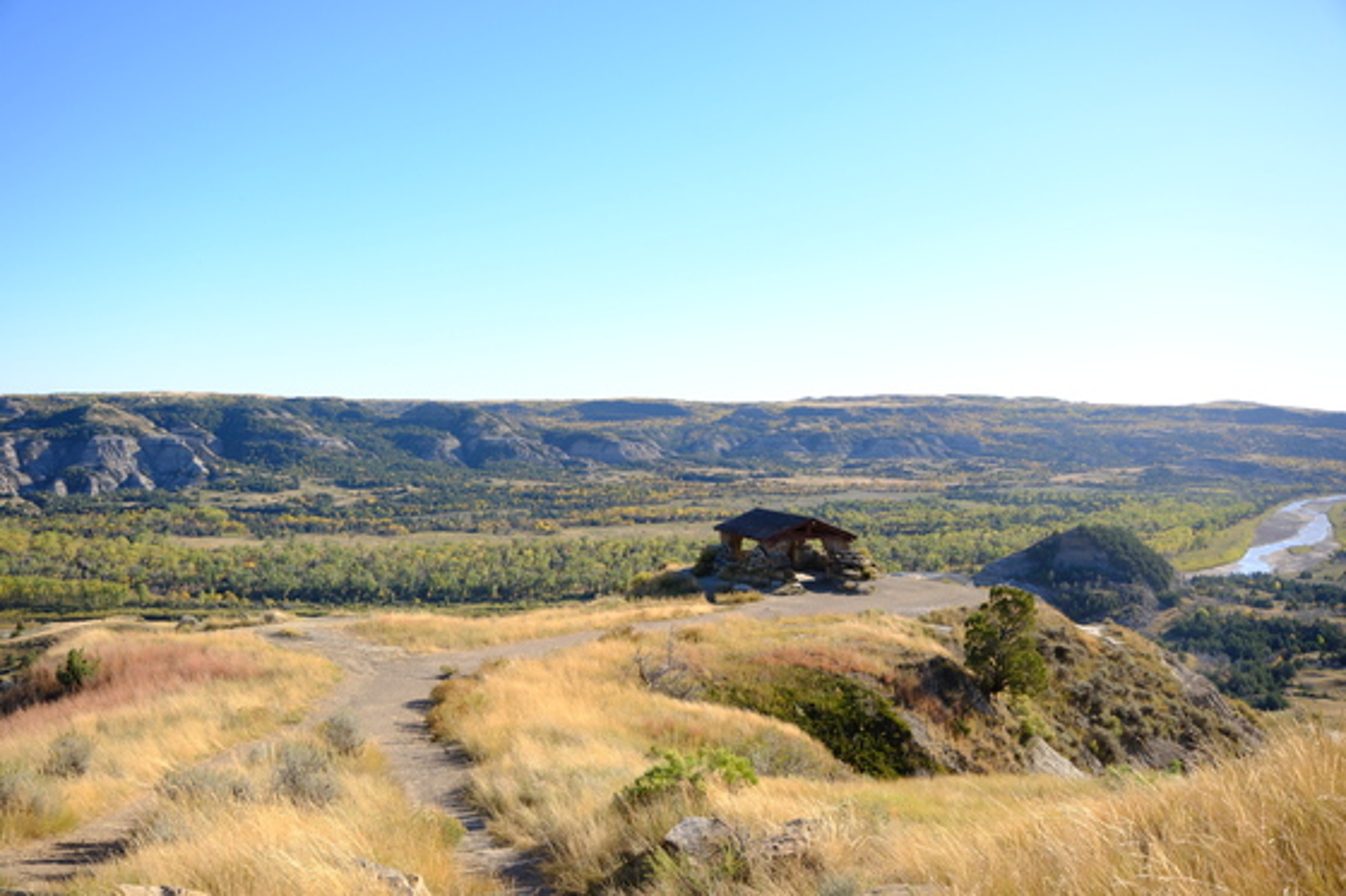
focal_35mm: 30
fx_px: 1121
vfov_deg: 43.6
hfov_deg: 61.9
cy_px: 448
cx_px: 673
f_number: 4
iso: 125
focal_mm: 20.2
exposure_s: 1/500
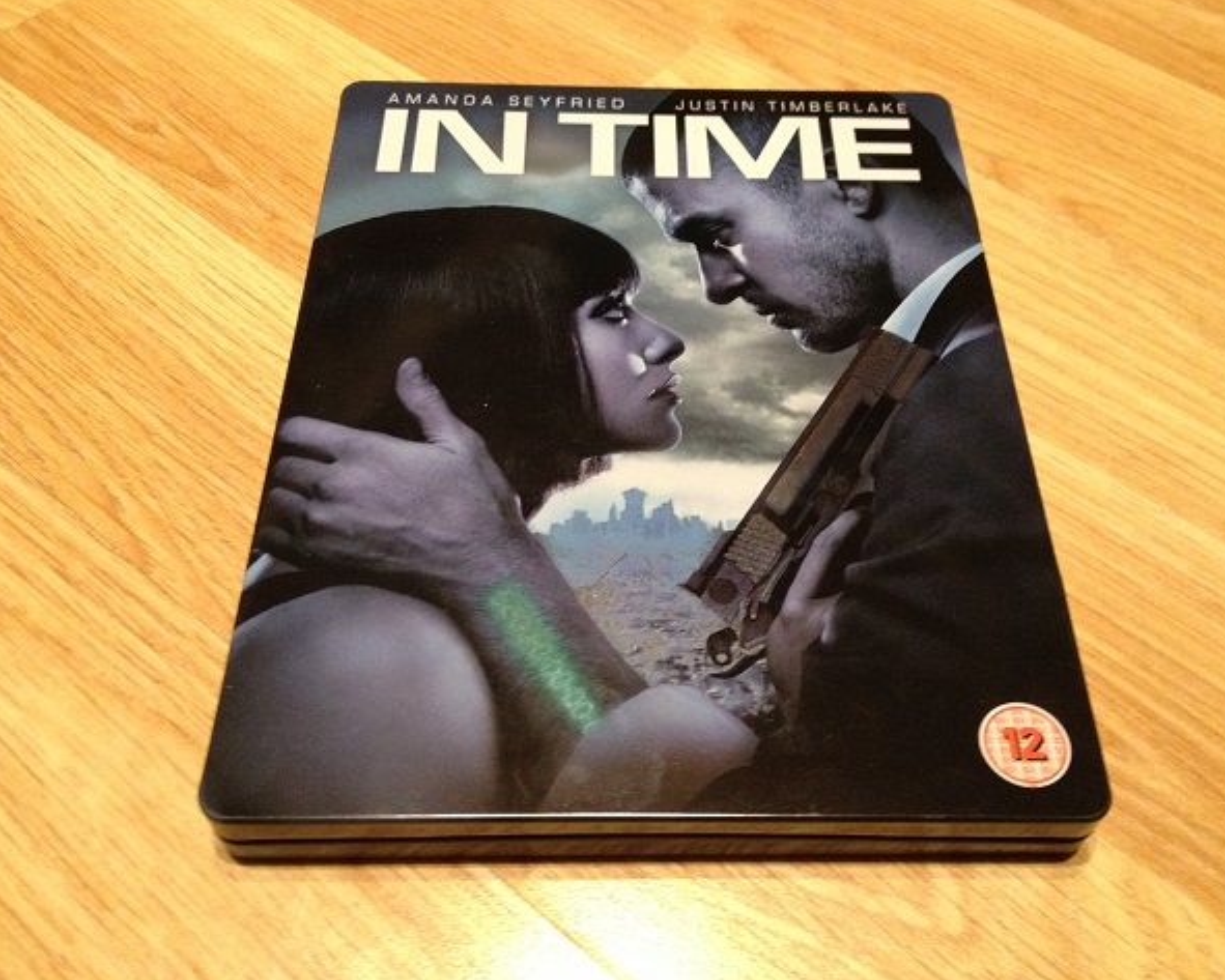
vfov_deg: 40.1
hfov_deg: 49.0
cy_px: 487
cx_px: 657
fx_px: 1342
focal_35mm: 37
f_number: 2.4
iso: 320
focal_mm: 4.28
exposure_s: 1/20
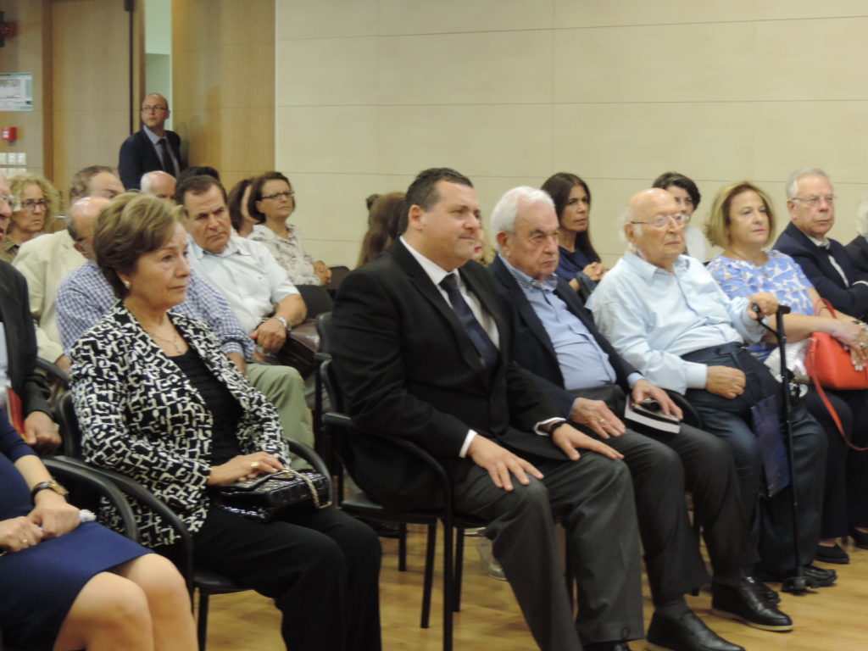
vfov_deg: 21.0
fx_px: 1755
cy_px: 326
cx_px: 434
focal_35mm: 70
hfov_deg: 27.8
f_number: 3.9
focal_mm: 12.4
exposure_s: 1/15
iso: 640
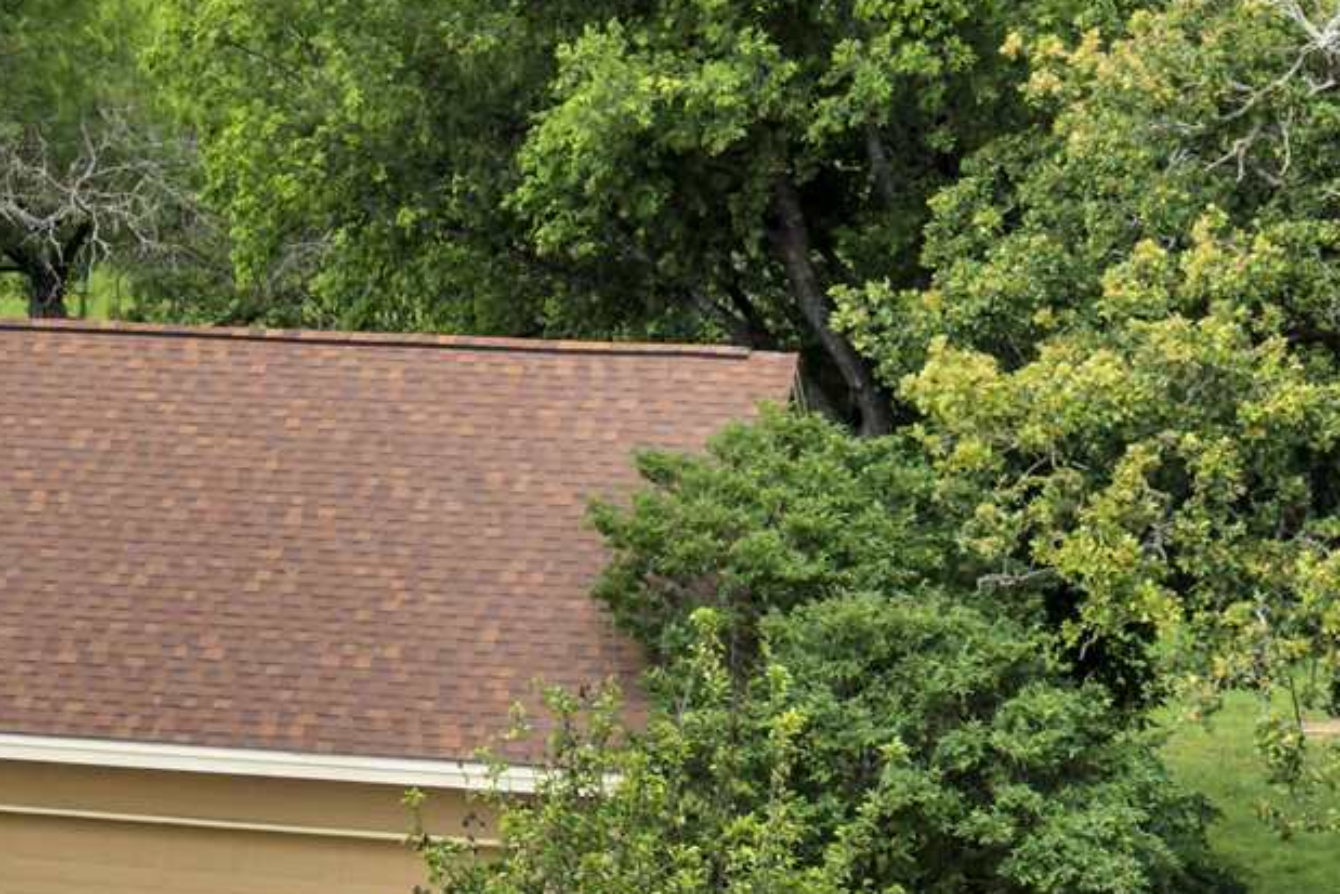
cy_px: 435
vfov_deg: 9.9
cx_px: -738
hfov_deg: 13.8
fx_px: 5175
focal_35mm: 139
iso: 200
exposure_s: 1/1600
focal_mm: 14.45
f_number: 2.8
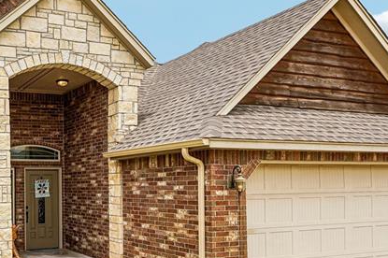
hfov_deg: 48.6
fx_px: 404
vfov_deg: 35.3
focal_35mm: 37
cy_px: 154
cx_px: 82
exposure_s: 1/200
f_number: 8
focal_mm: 15.2
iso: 100
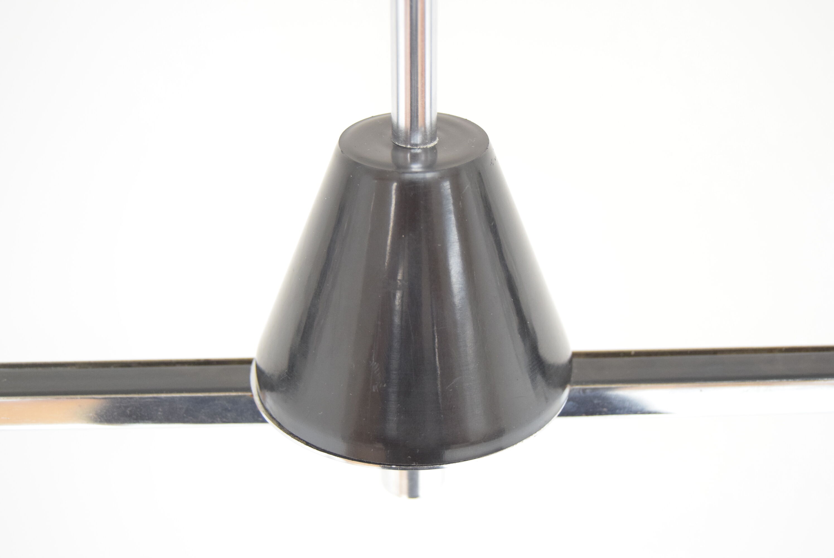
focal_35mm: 57
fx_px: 1321
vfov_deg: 23.8
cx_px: 417
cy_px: 279
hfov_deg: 35.0
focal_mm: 38
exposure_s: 1/25
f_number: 4.8
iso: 1600
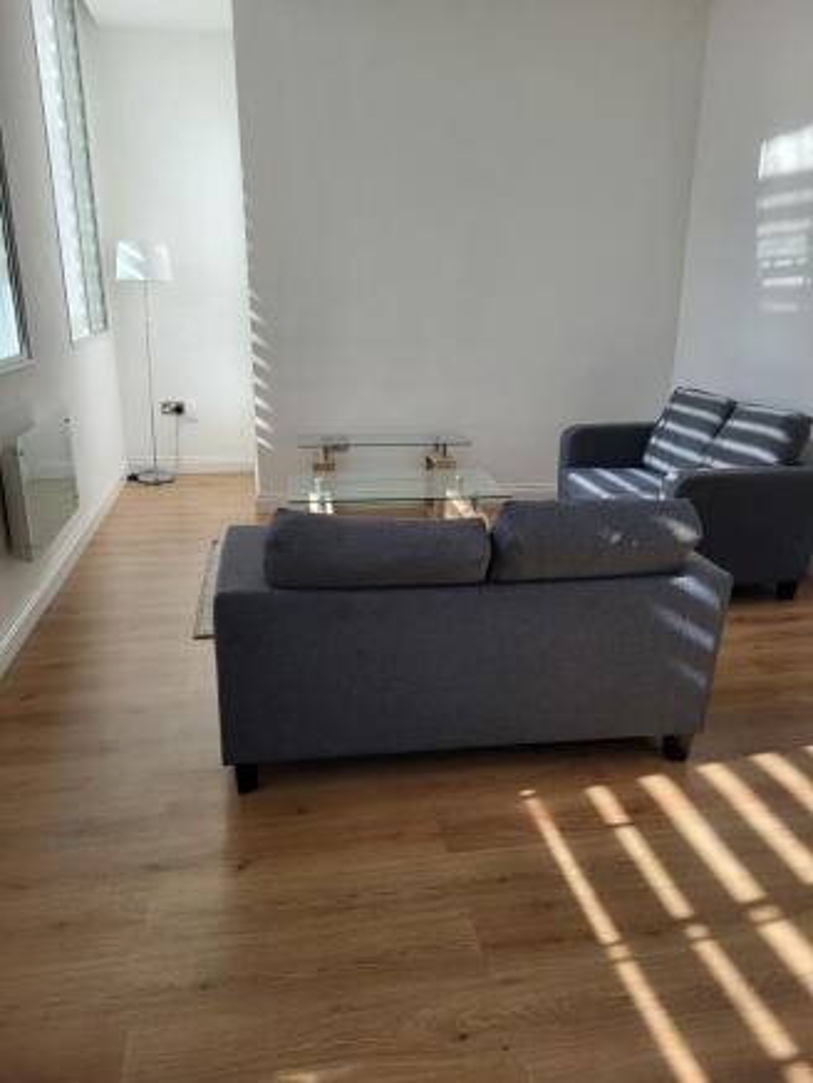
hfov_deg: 53.1
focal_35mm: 26
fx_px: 814
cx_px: 406
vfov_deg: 67.3
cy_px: 542
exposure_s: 1/268
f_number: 1.8
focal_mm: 5.4
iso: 40
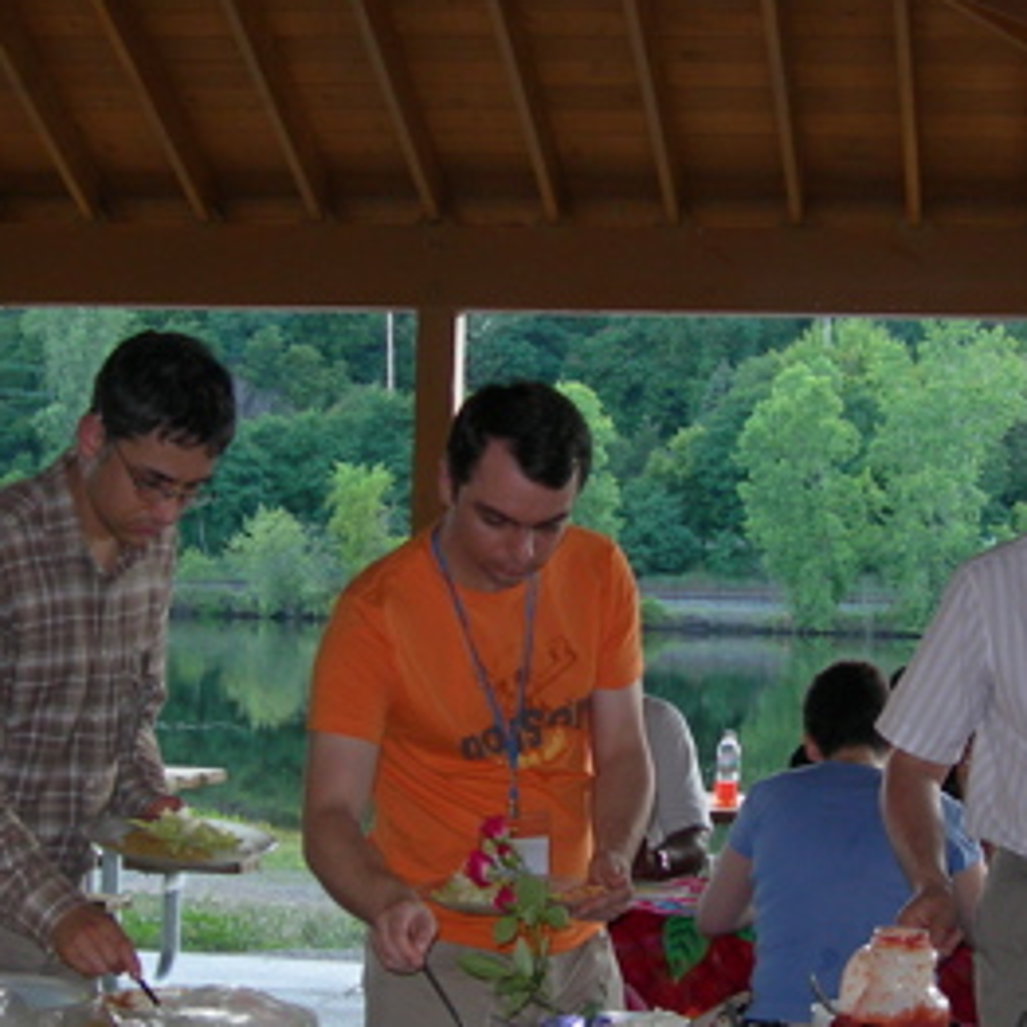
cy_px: 510
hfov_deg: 21.1
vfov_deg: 21.1
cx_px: 572
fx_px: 2752
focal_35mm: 82
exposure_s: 1/60.1
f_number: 2.8
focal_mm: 7.8
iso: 83
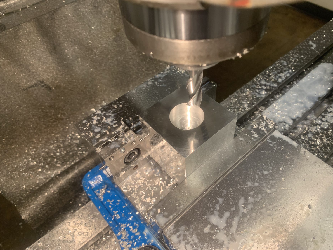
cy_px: 118
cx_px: 176
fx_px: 269
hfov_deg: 63.4
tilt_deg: -50.2
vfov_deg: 49.7
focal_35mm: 28
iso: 100
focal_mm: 4.25
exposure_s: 1/60
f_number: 1.8
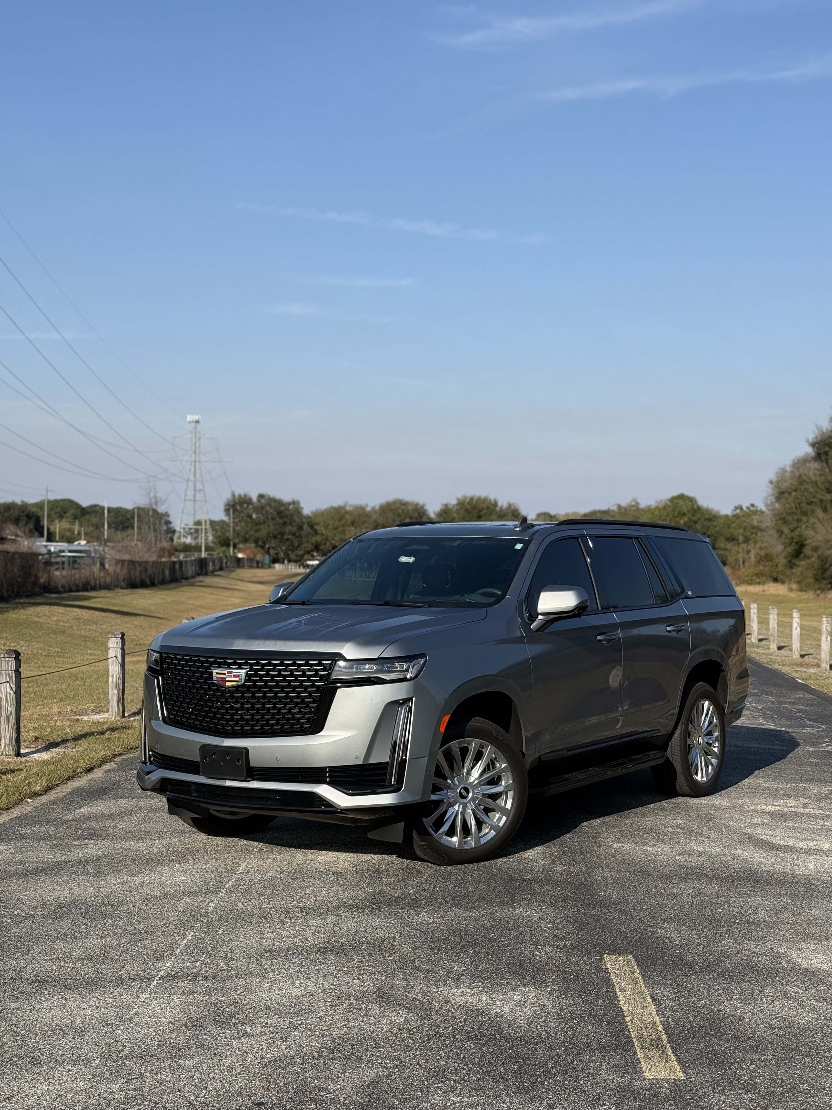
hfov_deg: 30.3
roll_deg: -2.5
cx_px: 416
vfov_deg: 39.7
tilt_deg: -0.2
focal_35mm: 48
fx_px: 1538
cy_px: 555
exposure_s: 1/4878
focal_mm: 6.76
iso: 64
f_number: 1.78
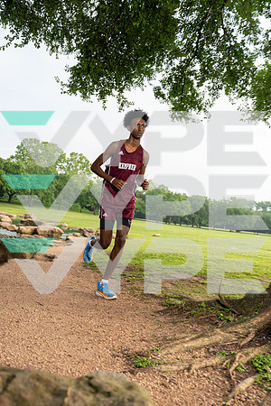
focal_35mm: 33
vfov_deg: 57.2
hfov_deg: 40.0
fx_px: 373
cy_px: 203
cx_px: 136
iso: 125
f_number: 4
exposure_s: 1/250
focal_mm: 33
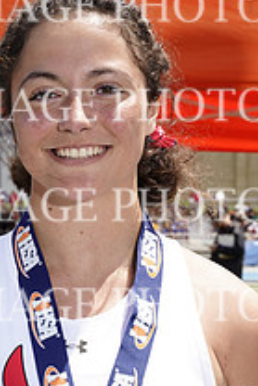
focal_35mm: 131
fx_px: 1406
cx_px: 99
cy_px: 354
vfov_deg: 15.4
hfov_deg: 10.5
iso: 100
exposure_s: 1/160
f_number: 8
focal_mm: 47
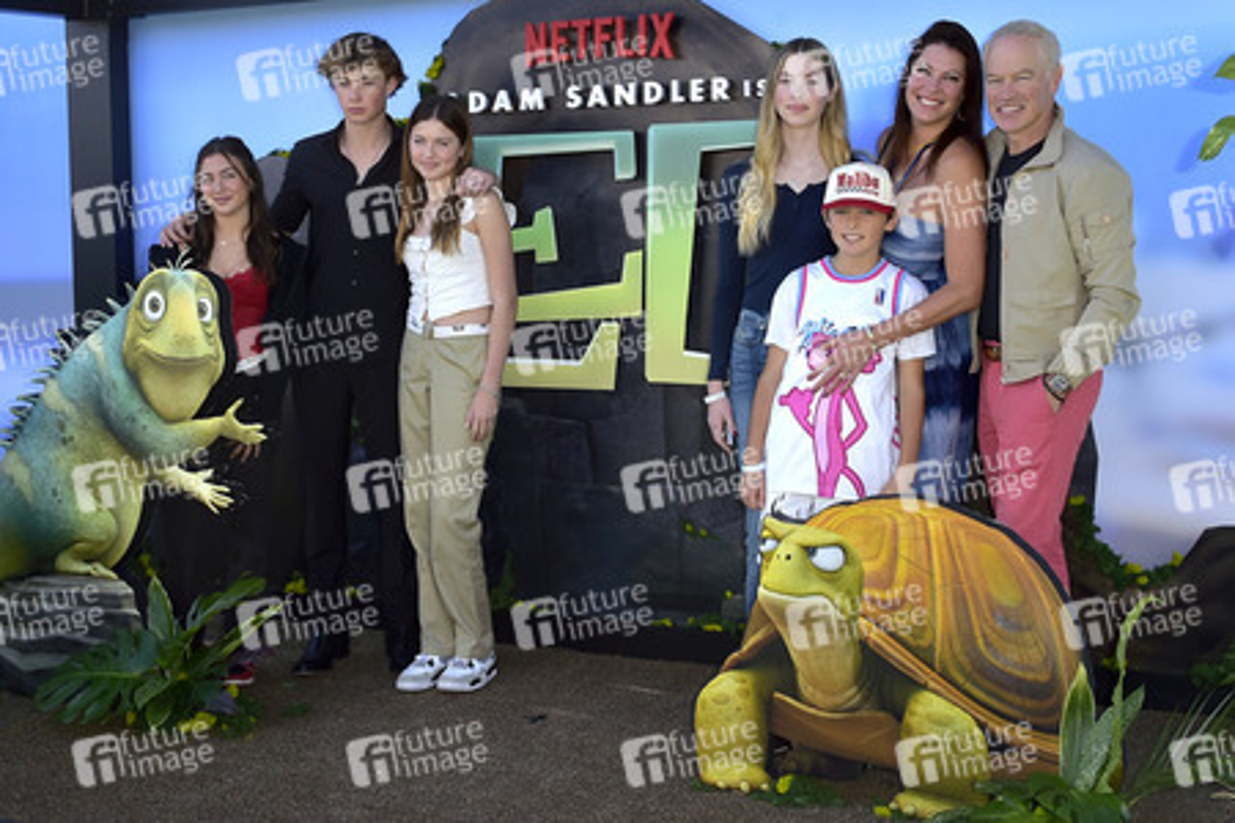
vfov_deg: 37.9
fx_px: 1201
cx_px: 618
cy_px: 412
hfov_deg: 54.4
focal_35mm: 35
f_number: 7.1
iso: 125
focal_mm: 35
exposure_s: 1/250
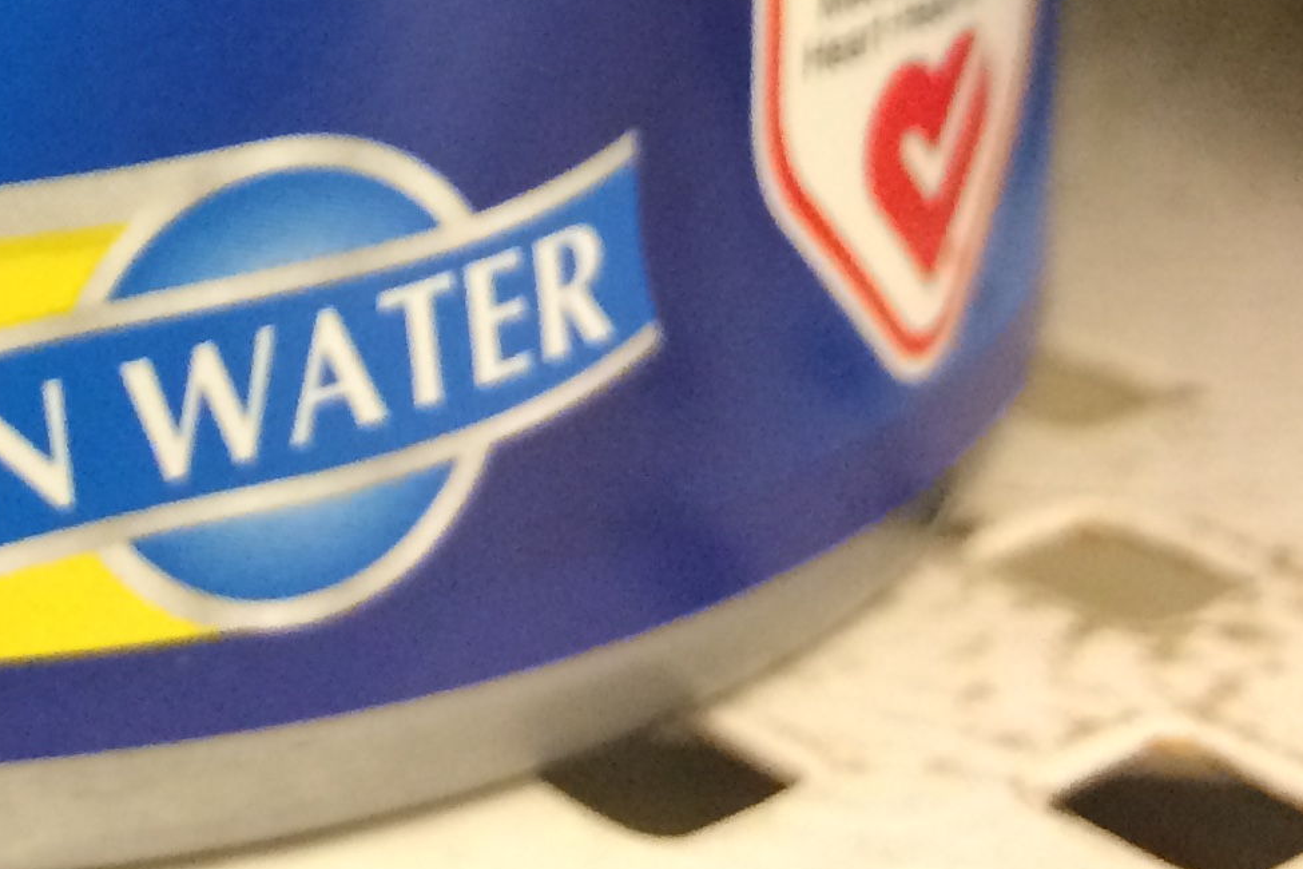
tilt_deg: -7.5
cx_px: -354
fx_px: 3655
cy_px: -705
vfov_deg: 12.4
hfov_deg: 18.9
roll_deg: +1.4
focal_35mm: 101
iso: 200
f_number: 2.2
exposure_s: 1/30
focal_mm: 4.15
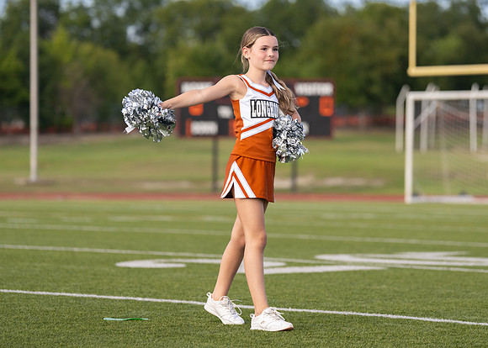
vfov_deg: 9.0
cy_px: 144
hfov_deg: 12.6
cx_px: 260
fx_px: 2203
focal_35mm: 159
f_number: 2.8
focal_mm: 125
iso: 400
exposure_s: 1/3200
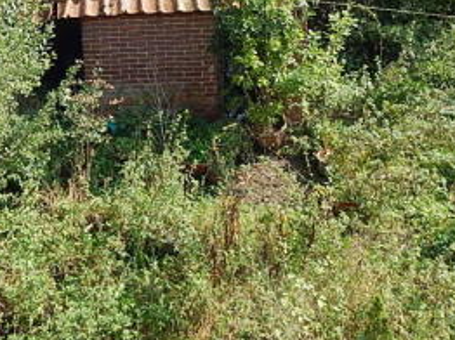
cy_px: -11
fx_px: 643
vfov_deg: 27.7
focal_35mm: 49
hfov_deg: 38.1
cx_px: 121
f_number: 3
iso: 125
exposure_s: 1/400
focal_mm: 4
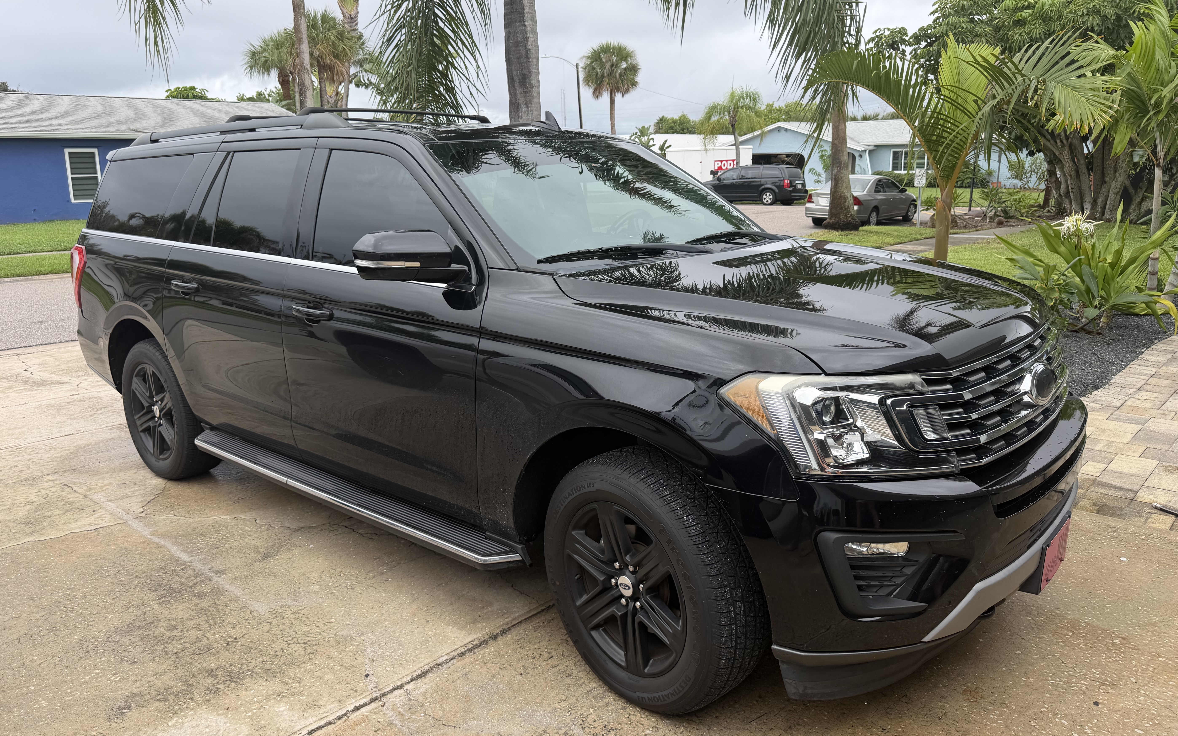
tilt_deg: -12.8
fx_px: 835
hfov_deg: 70.4
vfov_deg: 47.6
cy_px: 340
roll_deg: +1.2
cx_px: 582
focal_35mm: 26
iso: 80
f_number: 1.78
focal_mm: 6.76
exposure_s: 1/405
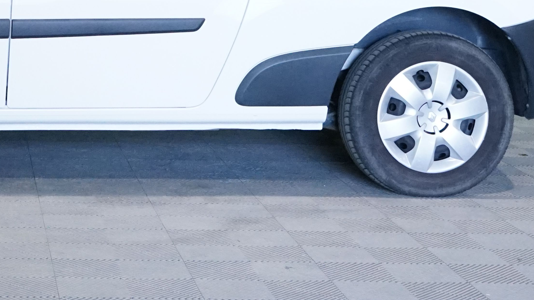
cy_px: -51
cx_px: -9
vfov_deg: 12.0
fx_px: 1402
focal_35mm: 99
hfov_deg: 20.8
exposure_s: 1/160
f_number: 7.1
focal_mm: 35
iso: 6400
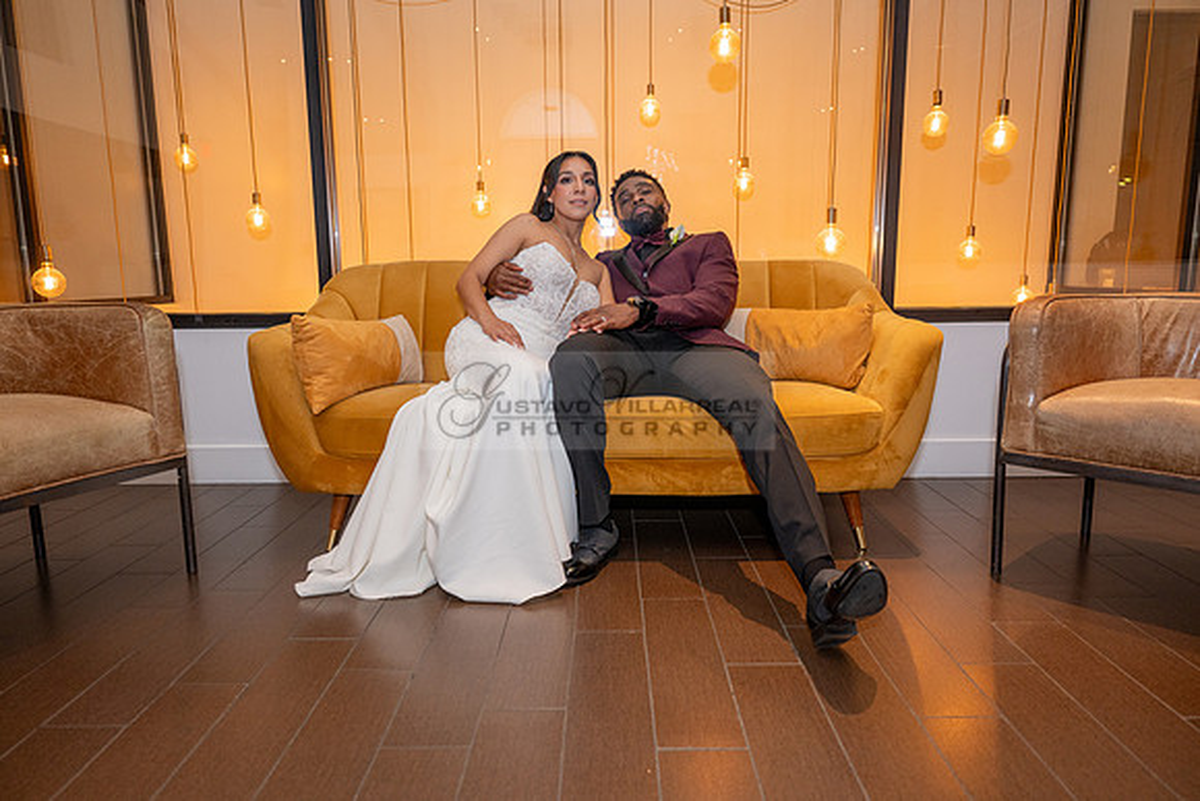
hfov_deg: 73.7
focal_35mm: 24
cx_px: 600
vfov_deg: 53.2
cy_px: 400
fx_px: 800
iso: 800
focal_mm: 24
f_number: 3.2
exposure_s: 1/200
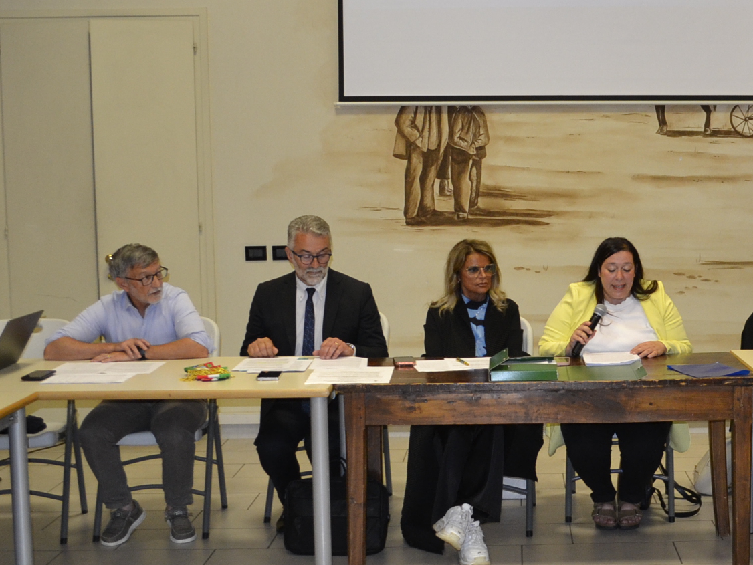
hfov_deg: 32.0
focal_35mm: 59
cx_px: 571
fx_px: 1284
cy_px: 279
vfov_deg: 24.8
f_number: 3.8
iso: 900
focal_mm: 20
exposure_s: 1/60
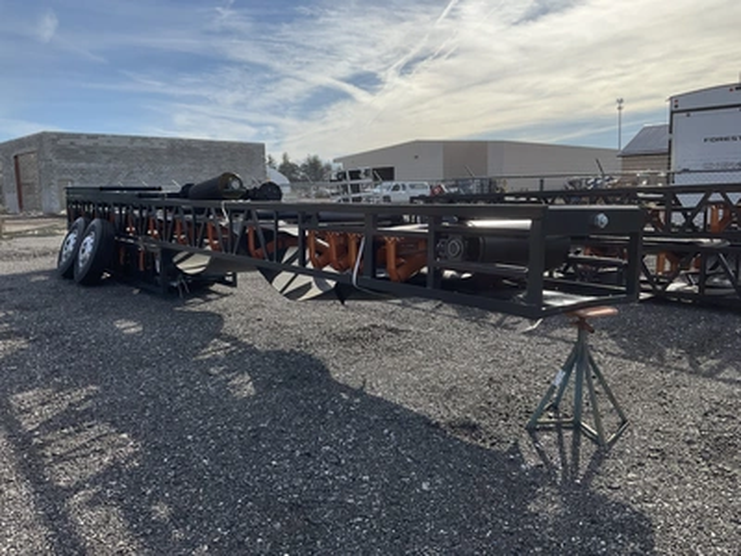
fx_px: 621
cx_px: 370
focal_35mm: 29
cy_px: 278
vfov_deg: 48.2
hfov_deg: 61.7
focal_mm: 3
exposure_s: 1/2667
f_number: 1.8
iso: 25
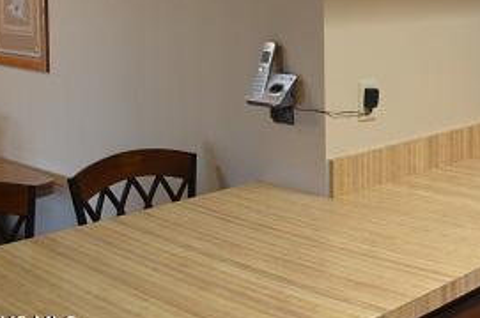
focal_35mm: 60
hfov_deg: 31.7
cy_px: 4
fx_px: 799
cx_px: 437
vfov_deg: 21.8
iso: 400
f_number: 3.5
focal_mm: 18
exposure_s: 1/50
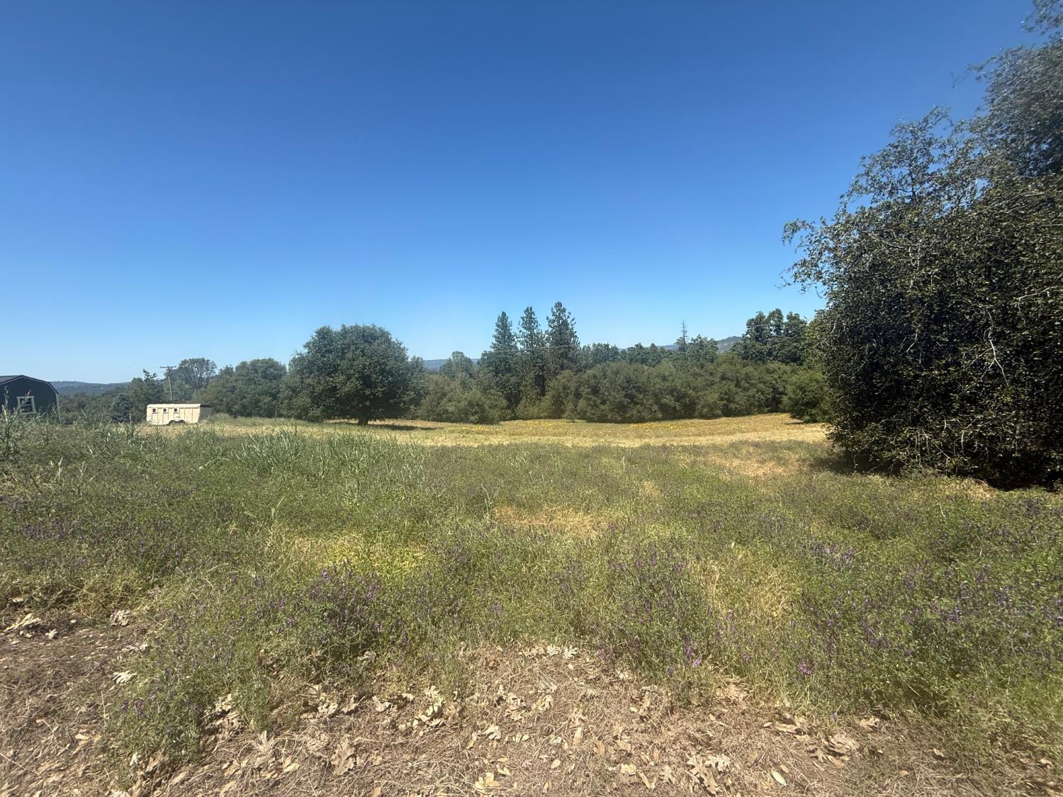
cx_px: 532
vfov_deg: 85.7
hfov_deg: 102.1
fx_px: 430
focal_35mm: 14
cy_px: 398
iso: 50
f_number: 2.2
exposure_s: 1/1613
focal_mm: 2.22
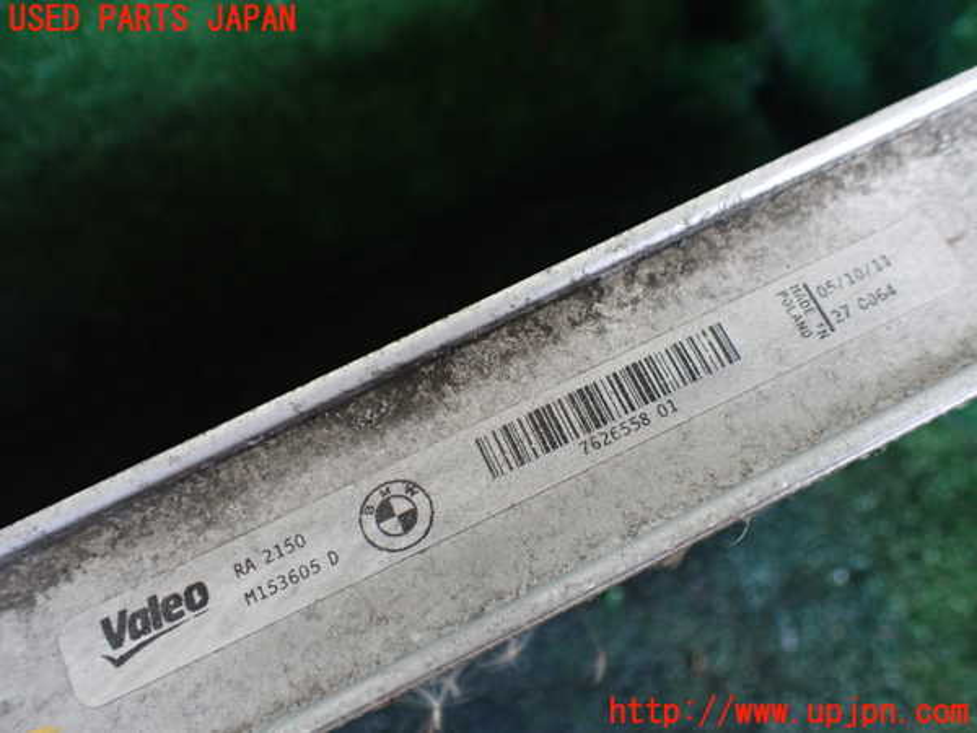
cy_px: 366
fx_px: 847
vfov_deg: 46.8
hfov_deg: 60.0
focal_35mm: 30
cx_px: 488
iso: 640
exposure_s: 1/125
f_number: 2.3
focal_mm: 5.4
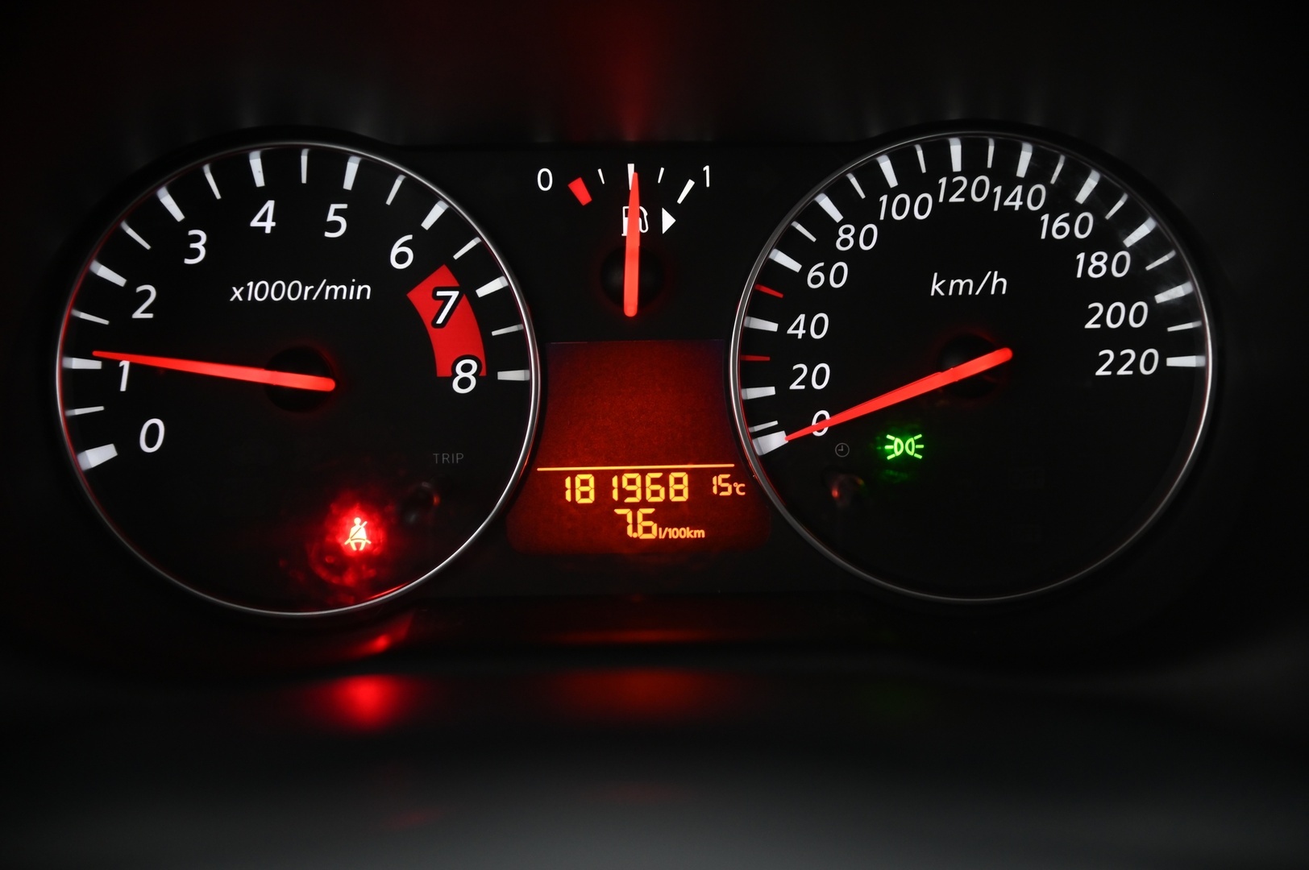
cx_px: 654
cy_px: 435
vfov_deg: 20.6
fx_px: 2398
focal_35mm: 66
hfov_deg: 30.5
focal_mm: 66
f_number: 4
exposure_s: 1/25
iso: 2000
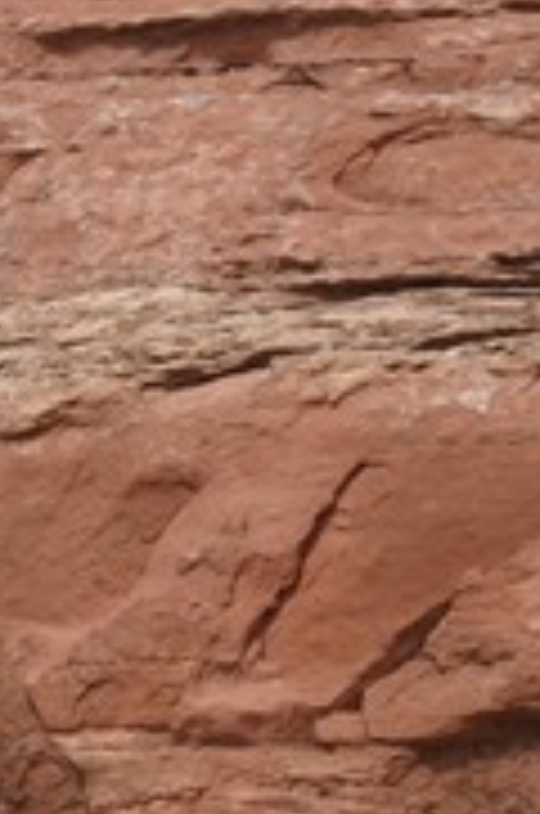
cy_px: 2168
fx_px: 10999
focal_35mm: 487
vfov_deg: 4.1
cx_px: -2732
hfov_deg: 2.6
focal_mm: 44
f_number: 16
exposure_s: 1/100
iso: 100
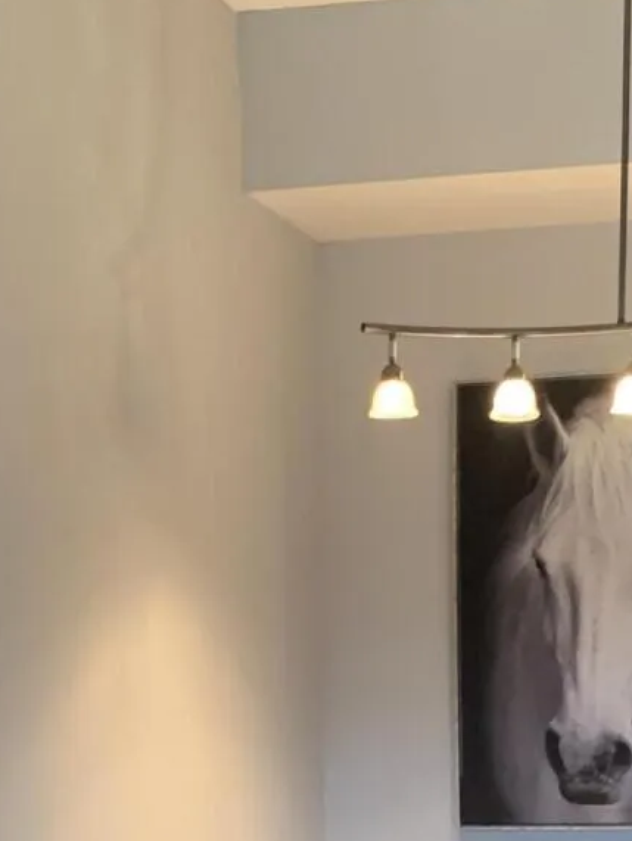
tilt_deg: -8.6
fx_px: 2213
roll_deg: +0.6
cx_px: 355
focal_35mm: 91
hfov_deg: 16.2
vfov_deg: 19.7
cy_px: 1122
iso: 250
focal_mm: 4.25
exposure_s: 1/40
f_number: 1.8
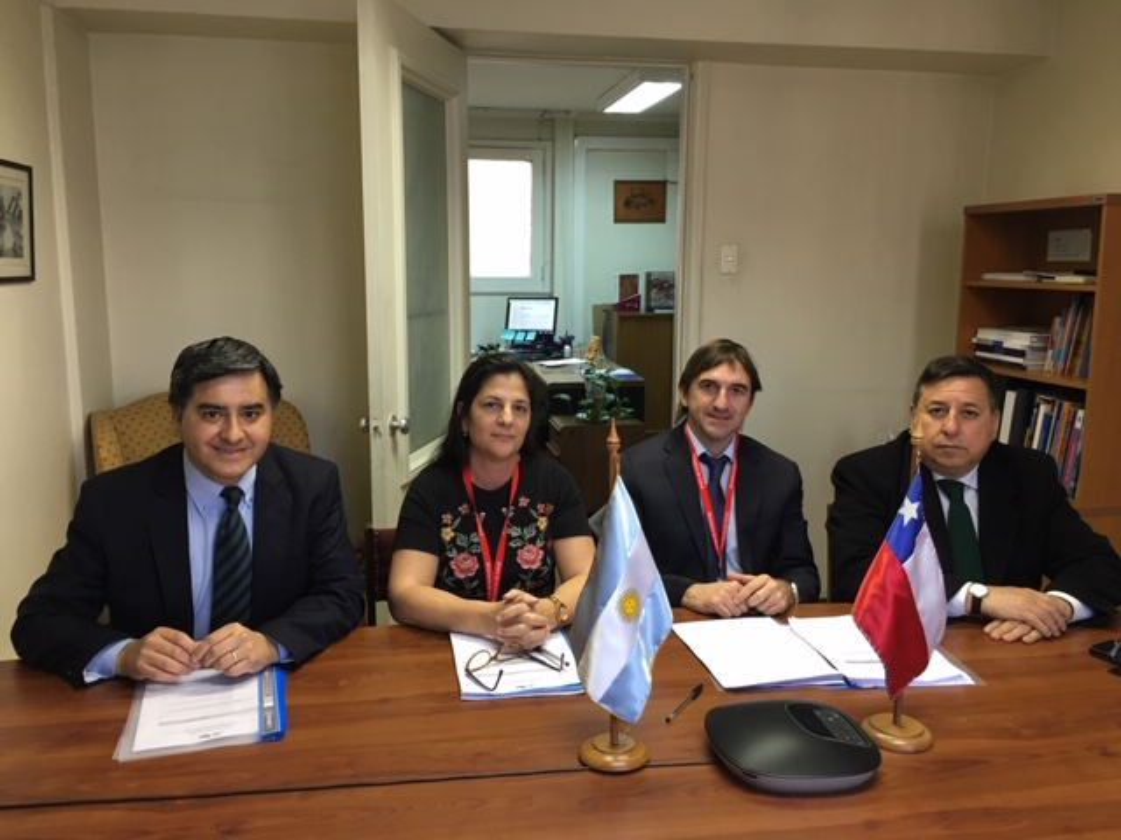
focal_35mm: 29
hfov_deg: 61.7
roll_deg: -0.7
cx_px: 560
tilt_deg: -7.3
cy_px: 420
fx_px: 939
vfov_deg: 48.2
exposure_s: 1/33
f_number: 2.2
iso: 125
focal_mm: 4.15
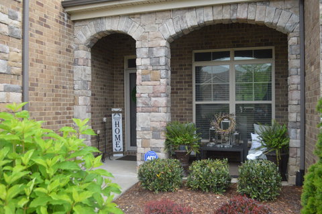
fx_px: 295
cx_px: 161
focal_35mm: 33
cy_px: 107
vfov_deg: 39.9
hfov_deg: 57.3
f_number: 4
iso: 3200
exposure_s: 1/4000
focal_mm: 22
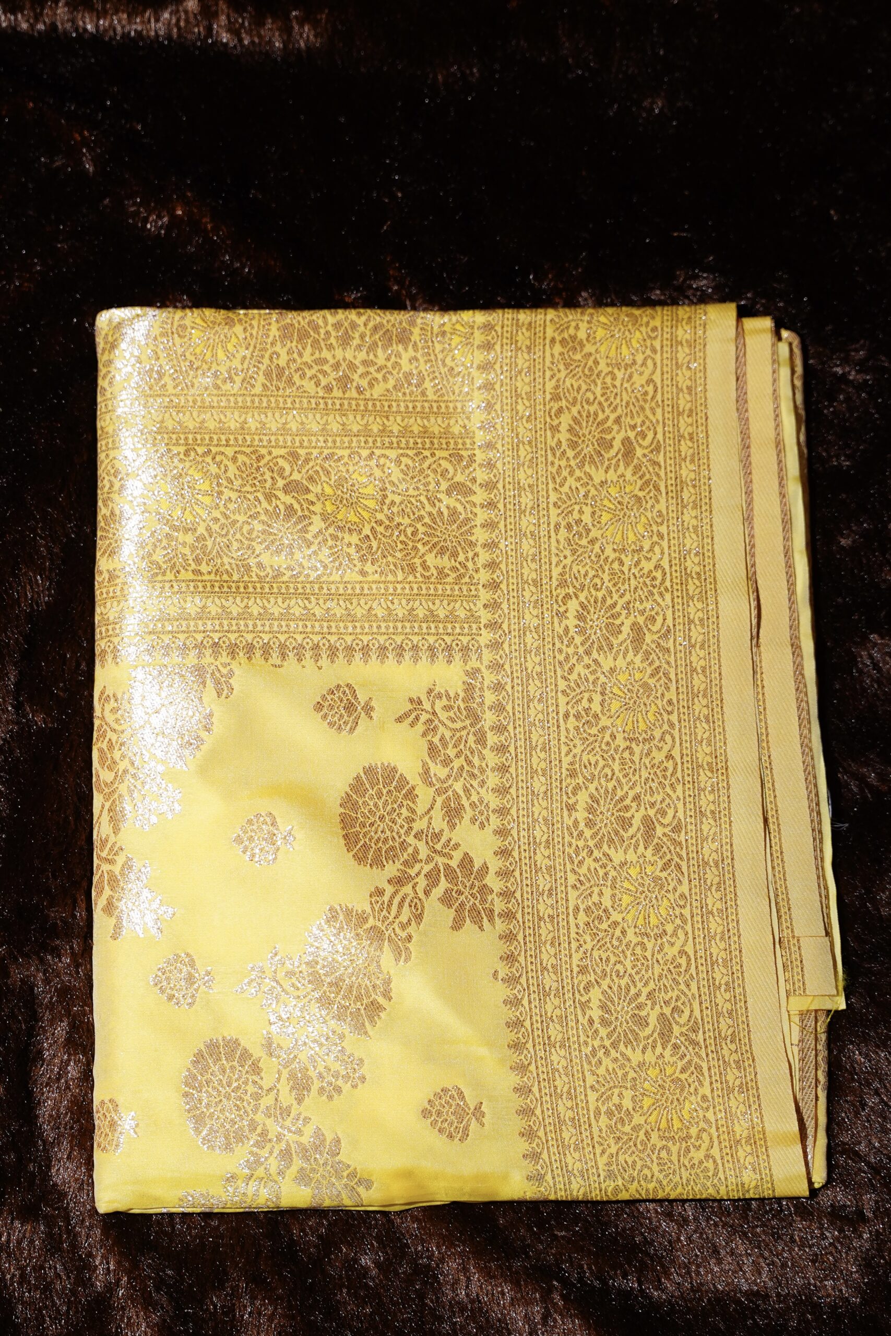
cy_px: 668
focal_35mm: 73
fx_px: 2710
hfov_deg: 18.7
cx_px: 446
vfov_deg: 27.7
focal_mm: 48.7
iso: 250
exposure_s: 1/200
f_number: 2.8
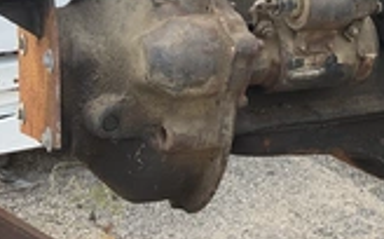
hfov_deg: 27.0
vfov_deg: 16.8
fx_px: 784
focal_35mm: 75
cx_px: 311
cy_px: -21
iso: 20
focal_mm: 3
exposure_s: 1/122
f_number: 1.8
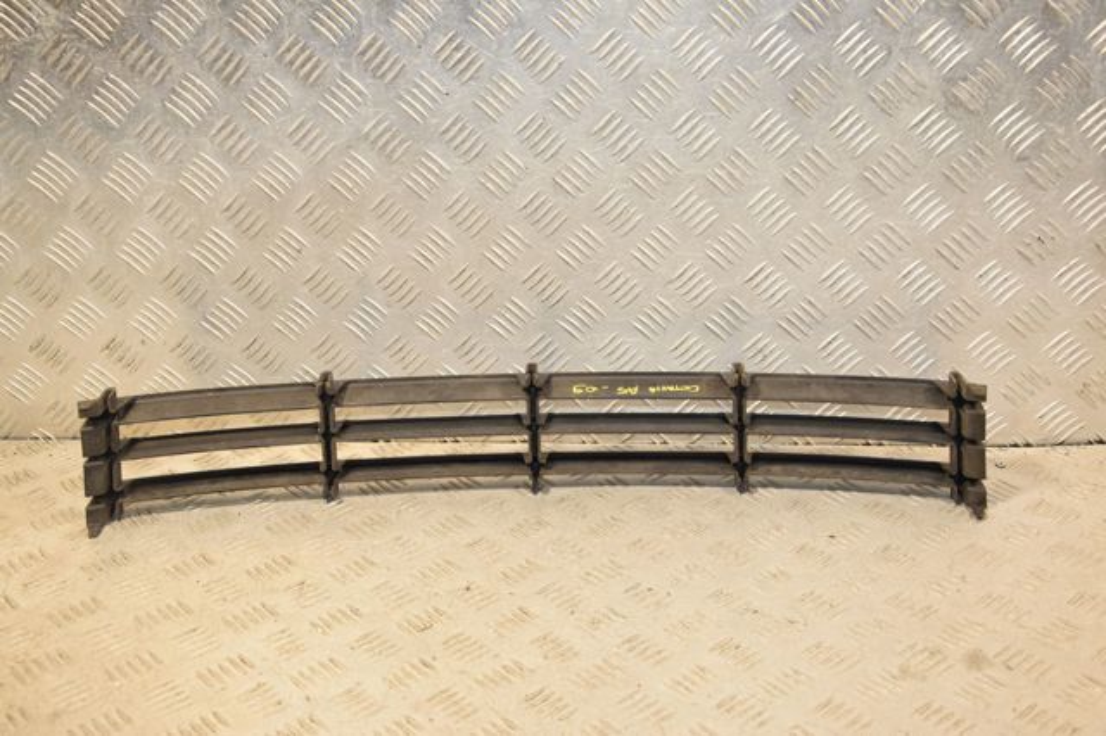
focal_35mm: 48
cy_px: 368
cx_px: 553
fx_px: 1474
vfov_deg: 28.0
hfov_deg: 41.1
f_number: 6.3
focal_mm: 32
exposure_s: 1/200
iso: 800
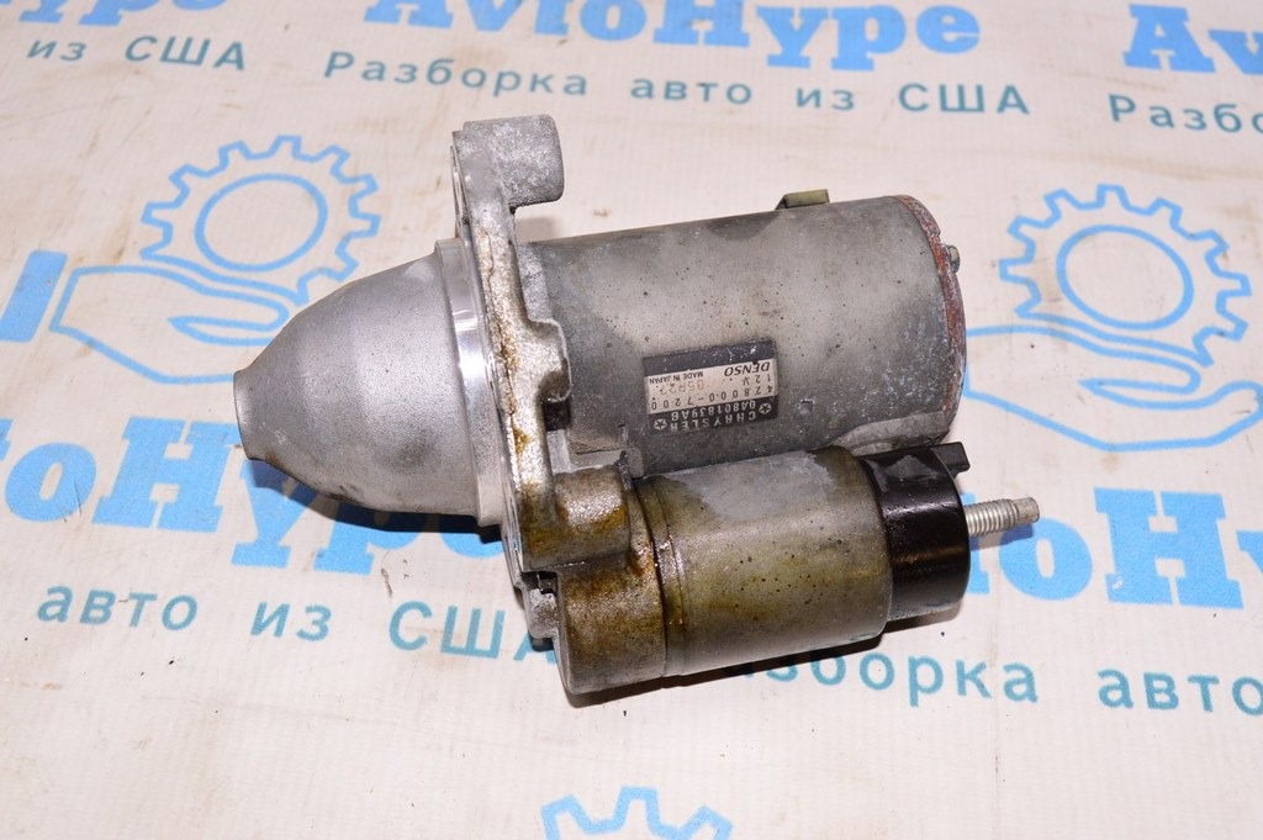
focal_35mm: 38
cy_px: 420
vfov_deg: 35.4
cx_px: 632
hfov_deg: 51.3
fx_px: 1315
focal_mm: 25
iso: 1600
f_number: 8
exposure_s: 1/160
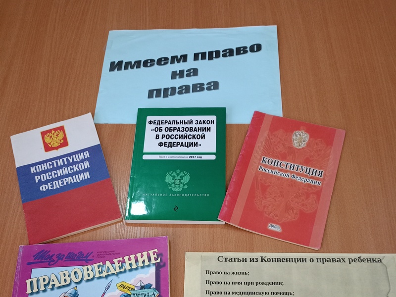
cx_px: 198
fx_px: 320
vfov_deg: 49.7
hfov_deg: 63.4
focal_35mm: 28
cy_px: 148
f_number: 1.79
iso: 1607
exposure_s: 1/50
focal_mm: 4.7
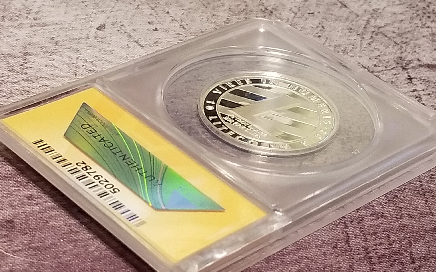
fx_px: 333
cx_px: 215
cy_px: 151
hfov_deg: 66.5
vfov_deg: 44.5
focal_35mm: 28
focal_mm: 4.25
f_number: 1.7
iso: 200
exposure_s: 1/30
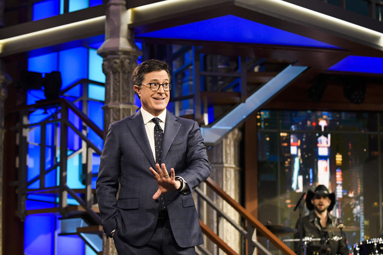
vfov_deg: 11.4
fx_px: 1277
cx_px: 192
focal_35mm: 120
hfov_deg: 17.1
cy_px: 128
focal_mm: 80
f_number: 2.8
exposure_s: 1/250
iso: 3200
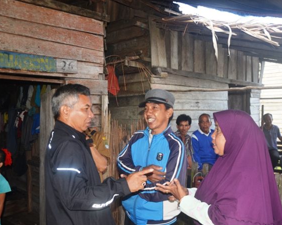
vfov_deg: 40.6
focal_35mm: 37
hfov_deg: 49.6
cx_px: 137
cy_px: 115
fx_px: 305
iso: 200
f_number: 3.8
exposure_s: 1/125
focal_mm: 21
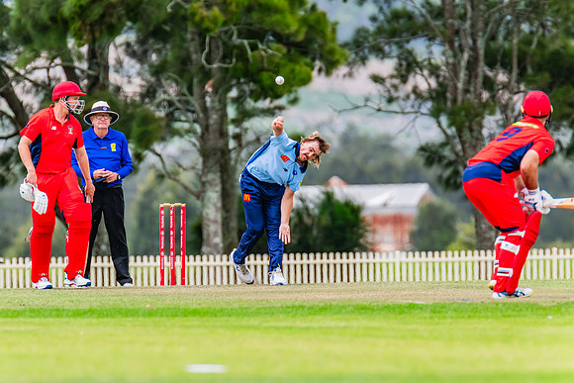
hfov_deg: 3.2
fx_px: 10368
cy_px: 181
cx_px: 263
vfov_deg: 2.1
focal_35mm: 650
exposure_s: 1/1250
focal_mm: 600
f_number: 9
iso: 800
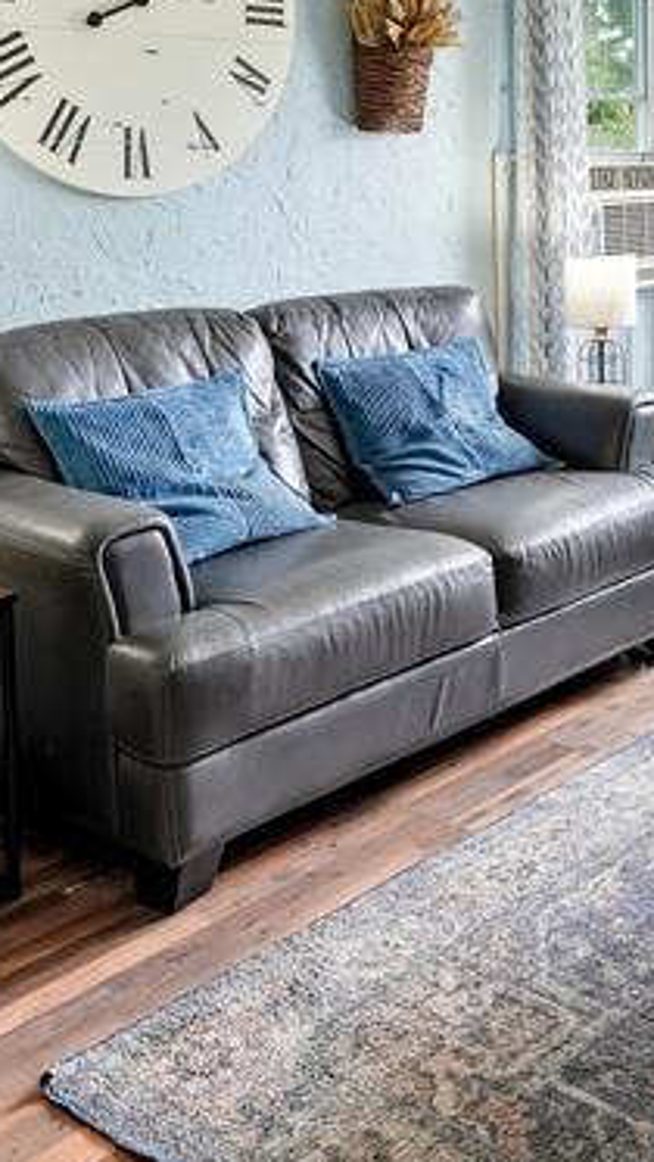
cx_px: 635
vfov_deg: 41.6
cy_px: 153
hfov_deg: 24.9
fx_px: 1417
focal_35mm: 46
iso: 160
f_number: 8
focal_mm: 16
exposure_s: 1/30
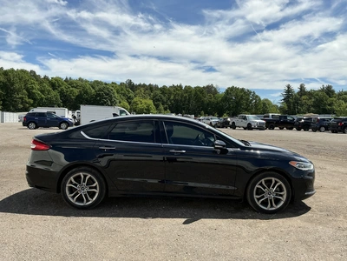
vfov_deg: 49.7
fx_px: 281
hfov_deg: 63.4
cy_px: 130
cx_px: 174
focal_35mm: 28
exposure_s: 1/2427
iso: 25
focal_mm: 3
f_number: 1.8
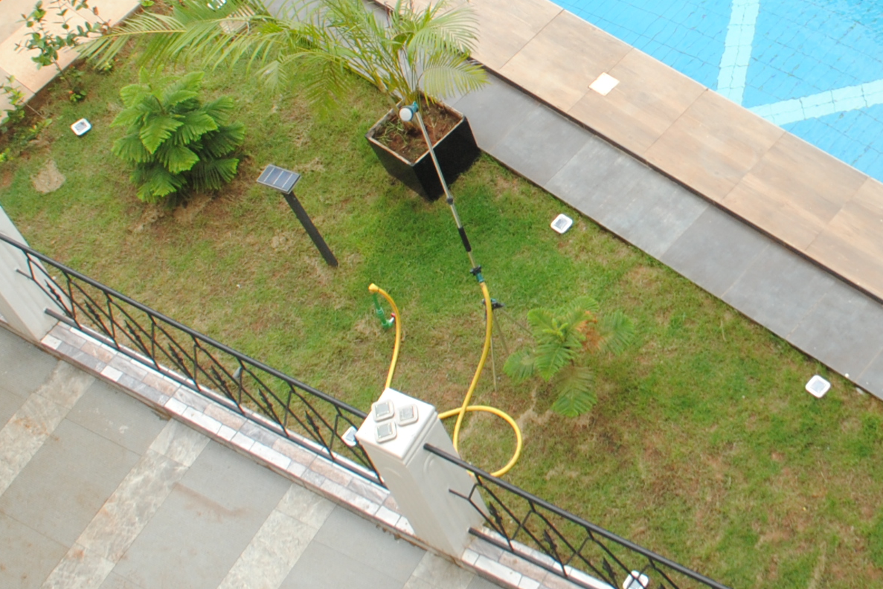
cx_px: 734
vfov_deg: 20.0
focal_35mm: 66
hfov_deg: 29.6
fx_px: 1619
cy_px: -8
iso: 320
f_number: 8
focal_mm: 18
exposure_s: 1/250
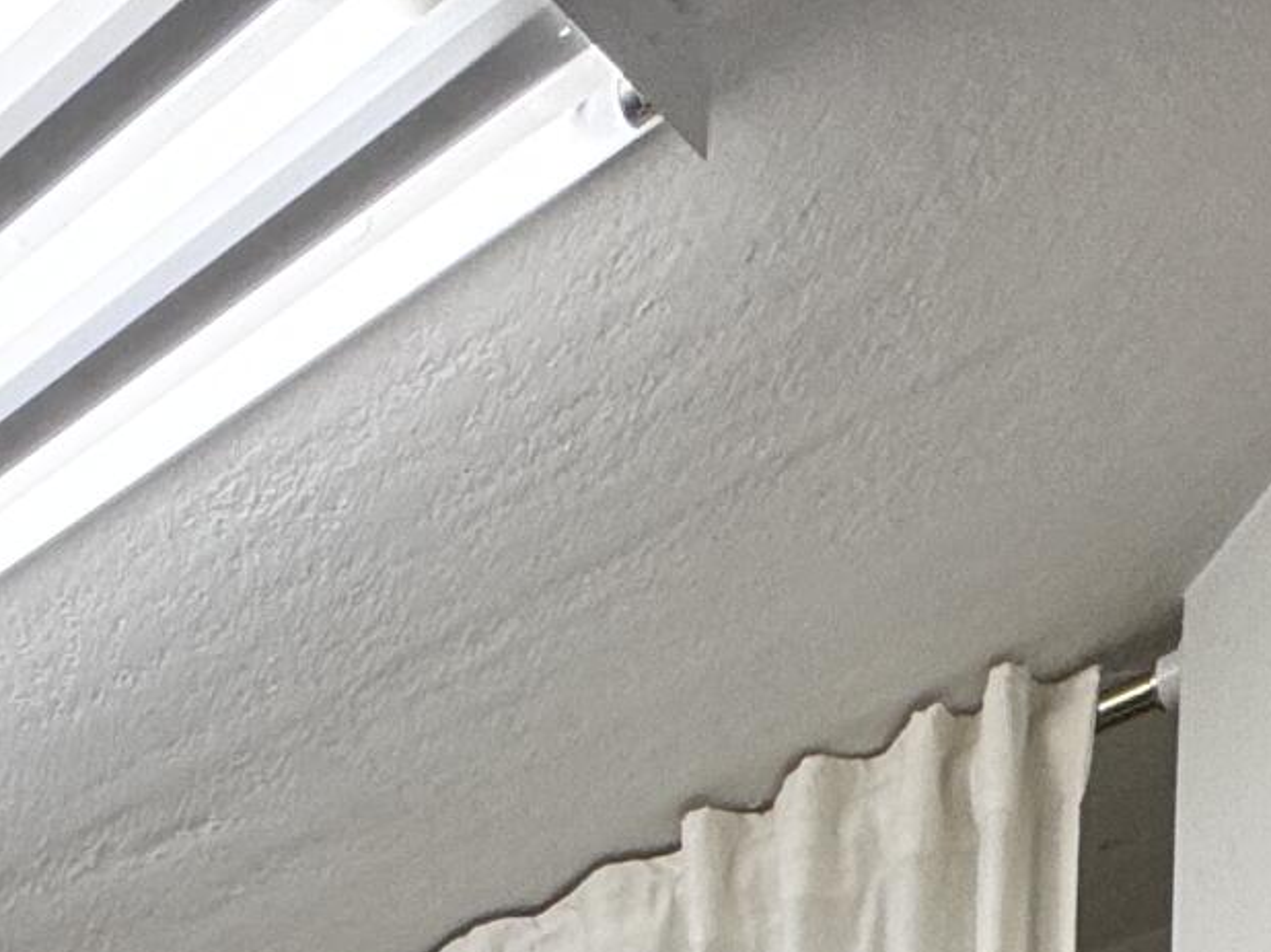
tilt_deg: -2.4
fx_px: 2496
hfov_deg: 25.5
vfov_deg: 14.2
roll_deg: -0.4
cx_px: -274
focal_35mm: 68
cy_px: 2309
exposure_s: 1/120
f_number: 2.2
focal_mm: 2.22
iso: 125
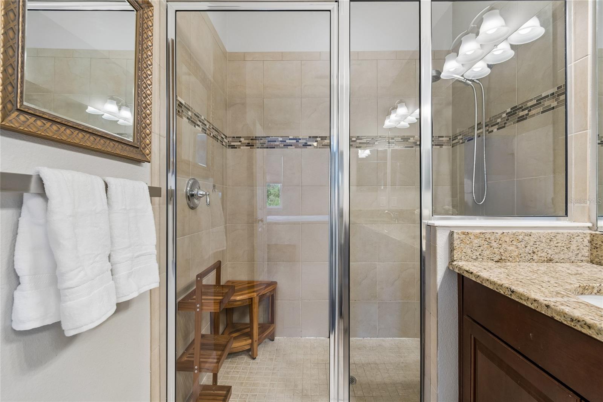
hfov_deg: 100.4
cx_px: 302
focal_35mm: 15
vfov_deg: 77.3
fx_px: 251
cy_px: 201
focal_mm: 10
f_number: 7.1
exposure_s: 1/3.33
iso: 100
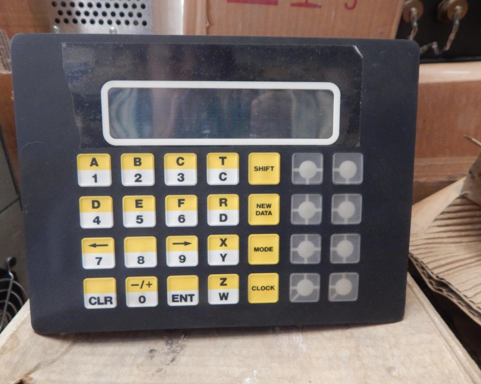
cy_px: 192
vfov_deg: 60.9
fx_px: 327
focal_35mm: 23
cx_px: 232
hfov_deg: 72.6
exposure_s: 1/40
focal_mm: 4
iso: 400
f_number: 3
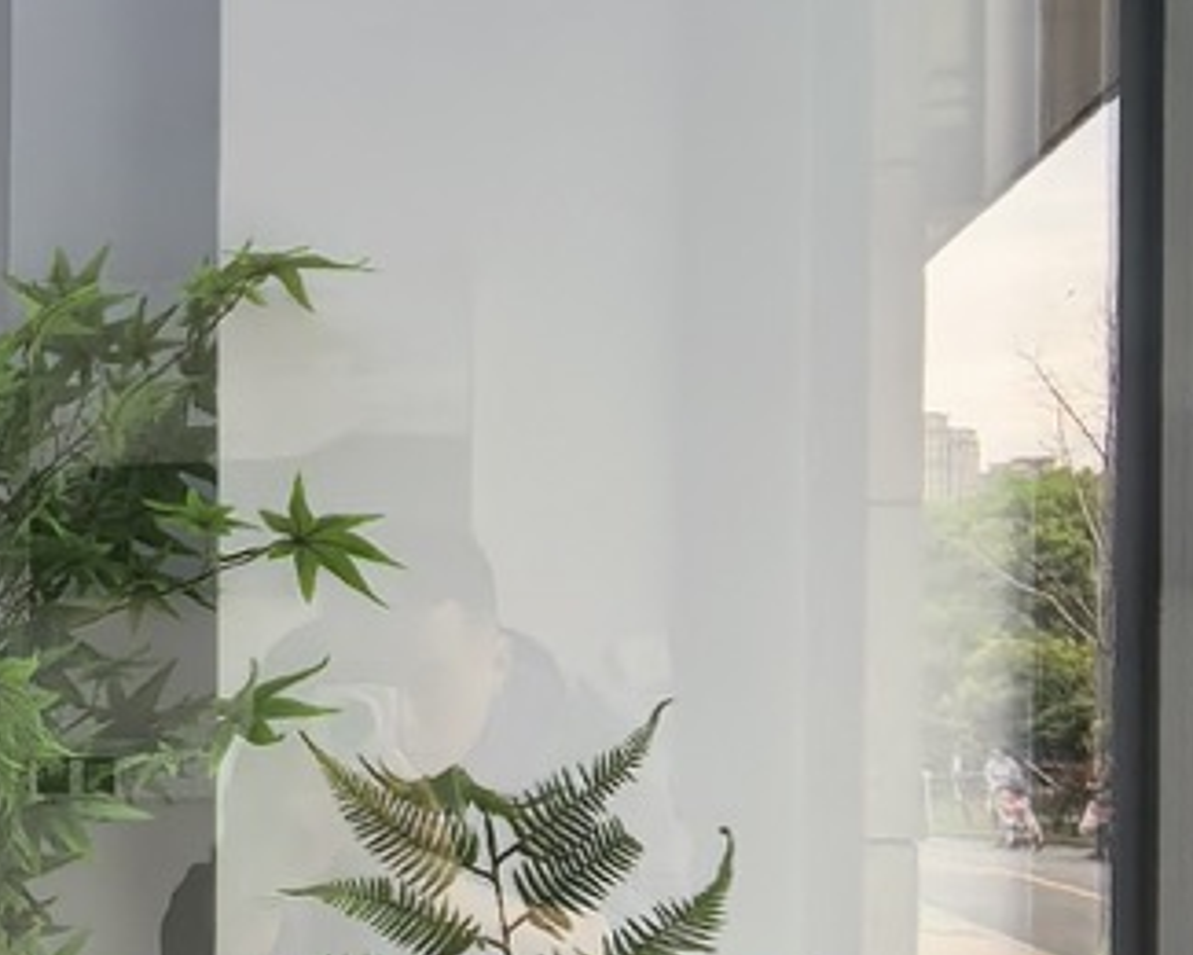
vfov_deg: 18.1
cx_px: -440
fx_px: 2966
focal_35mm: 84
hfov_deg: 20.4
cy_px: 746
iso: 100
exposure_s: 1/269
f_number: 2.2
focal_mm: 1.95
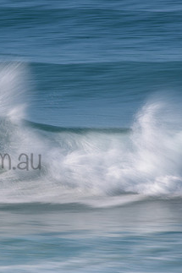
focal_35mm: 899
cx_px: -48
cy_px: 150
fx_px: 6824
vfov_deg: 2.3
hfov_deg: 1.5
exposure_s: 1/13
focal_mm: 500
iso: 31
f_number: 20
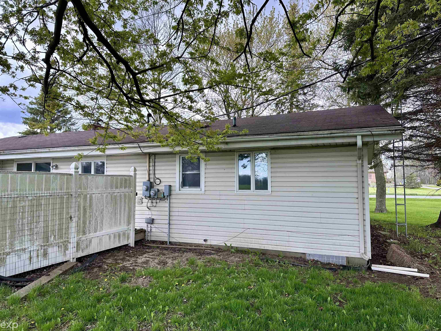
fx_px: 306
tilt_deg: +3.9
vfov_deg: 56.8
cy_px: 166
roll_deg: -0.3
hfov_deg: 71.6
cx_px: 220
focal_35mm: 24
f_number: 1.78
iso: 80
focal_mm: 6.86
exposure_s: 1/663
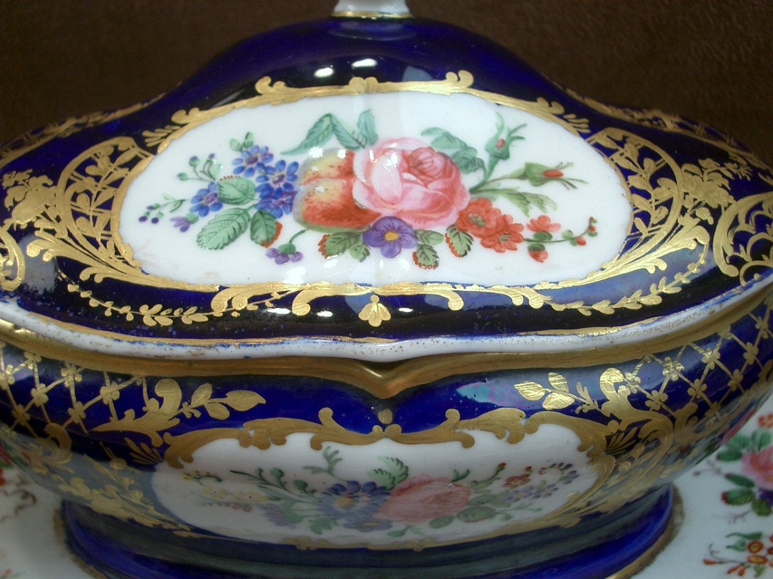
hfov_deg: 38.9
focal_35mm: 49
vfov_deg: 29.7
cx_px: 386
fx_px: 1094
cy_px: 290
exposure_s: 1/60
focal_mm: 8.2
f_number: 3.1
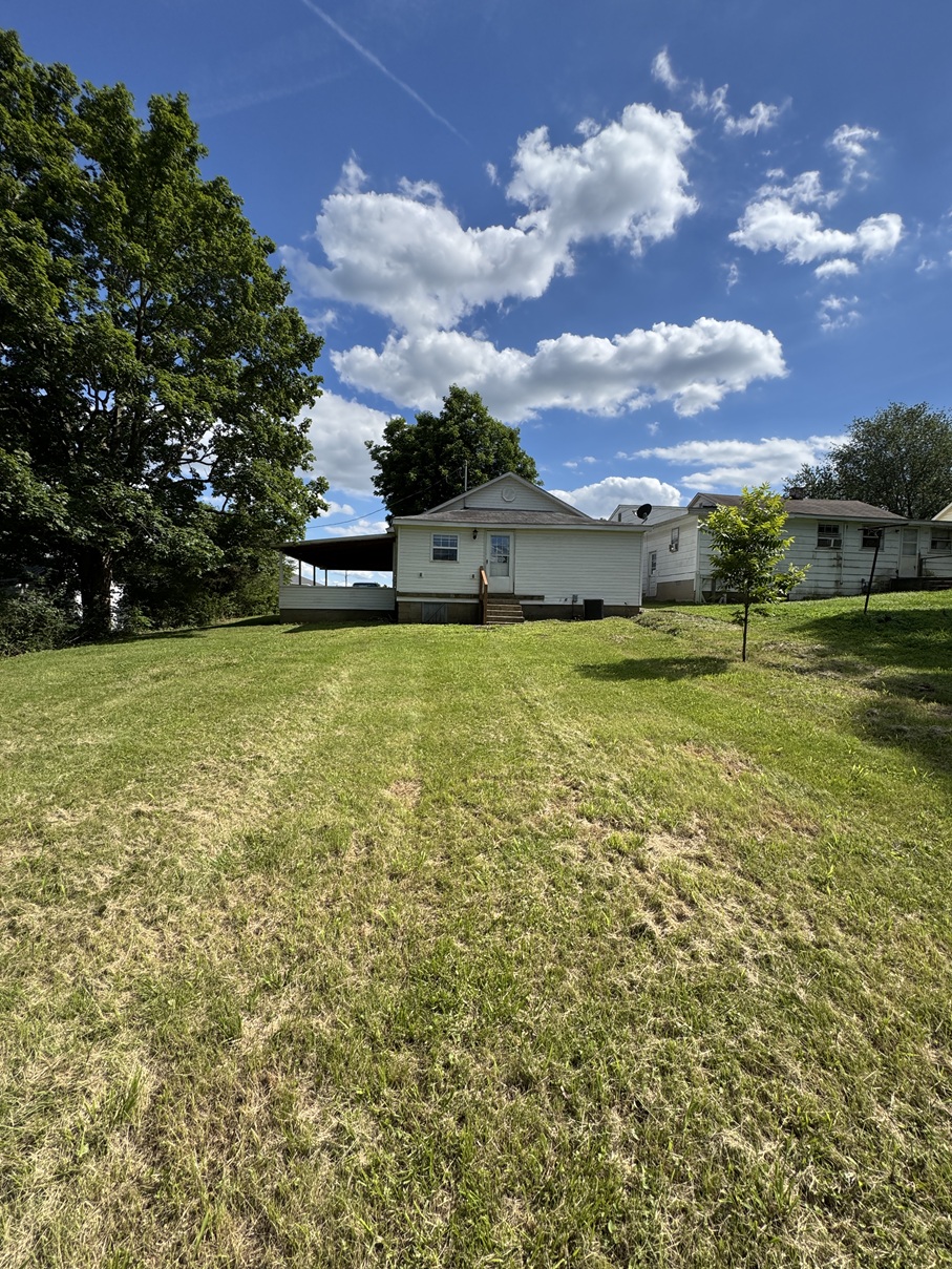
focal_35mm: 14
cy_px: 634
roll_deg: -1.1
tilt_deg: -1.2
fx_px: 513
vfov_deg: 102.1
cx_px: 476
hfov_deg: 85.7
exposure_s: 1/2208
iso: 50
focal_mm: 2.22
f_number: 2.2
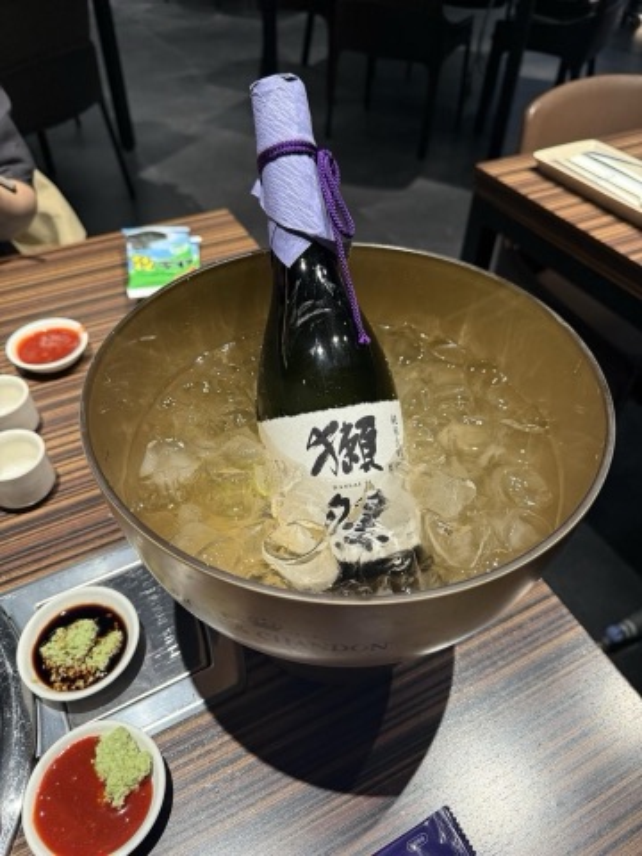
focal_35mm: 24
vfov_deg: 71.6
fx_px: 593
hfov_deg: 56.8
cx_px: 321
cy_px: 428
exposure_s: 1/60
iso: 320
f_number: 1.78
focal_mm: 6.76
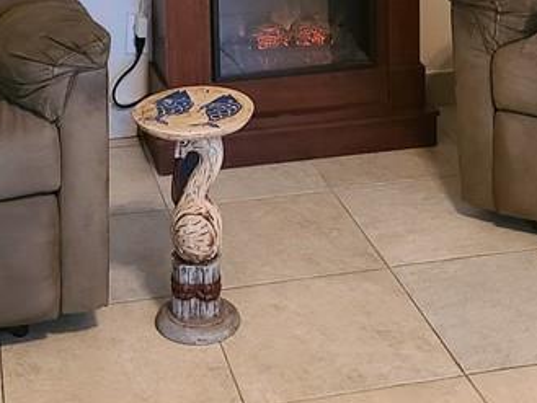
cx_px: 235
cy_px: -210
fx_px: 1257
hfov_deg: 24.1
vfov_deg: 16.5
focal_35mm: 81
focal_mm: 5.4
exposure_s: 1/39
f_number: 1.8
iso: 640
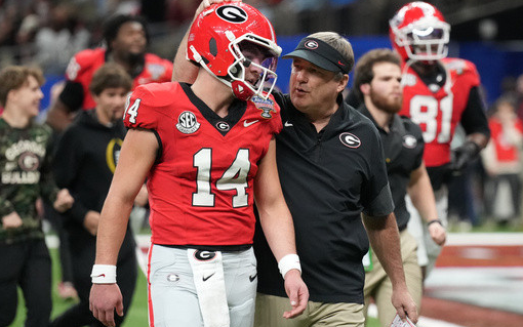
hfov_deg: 12.0
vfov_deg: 7.5
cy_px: 160
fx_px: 2495
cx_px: 262
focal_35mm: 175
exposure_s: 1/2500
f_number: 2.8
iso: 5000
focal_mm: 171
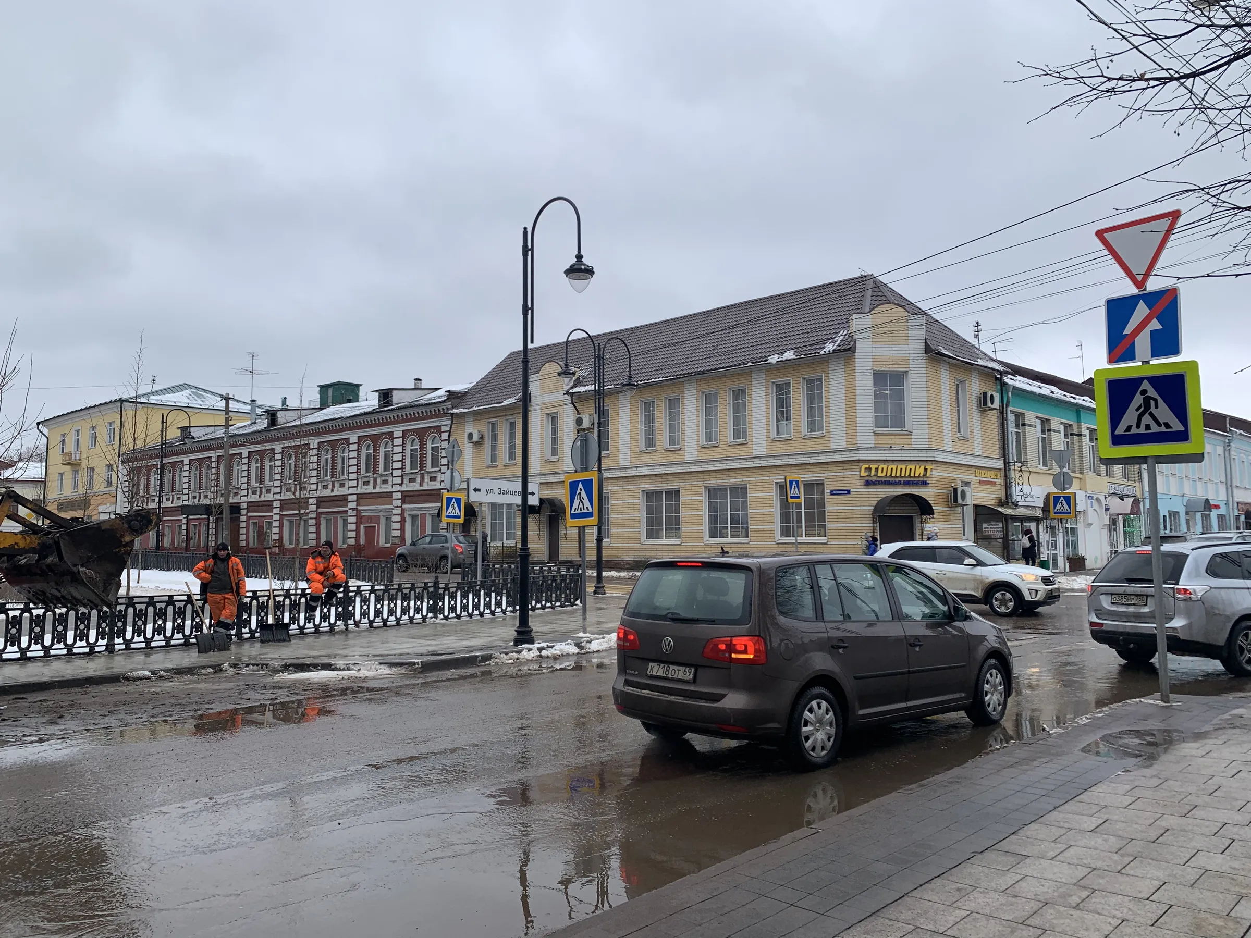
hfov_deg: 67.3
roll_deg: -0.4
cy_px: 469
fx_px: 940
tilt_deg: +7.0
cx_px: 626
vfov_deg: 53.1
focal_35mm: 26
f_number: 1.8
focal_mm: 4.25
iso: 25
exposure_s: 1/656
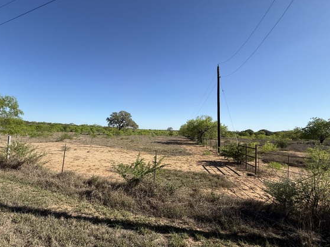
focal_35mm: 16
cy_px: 126
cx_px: 142
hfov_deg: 93.9
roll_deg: -1.2
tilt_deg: +1.0
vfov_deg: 78.1
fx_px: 153
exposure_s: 1/2611
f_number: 2.2
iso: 50
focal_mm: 2.22
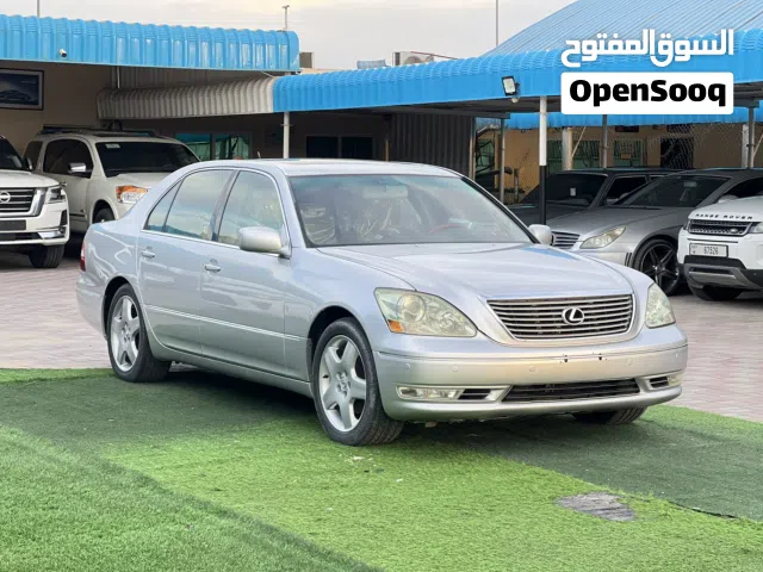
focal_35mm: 77
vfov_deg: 19.1
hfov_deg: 25.3
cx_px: 382
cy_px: 286
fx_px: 1697
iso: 200
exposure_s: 1/121
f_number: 2.8
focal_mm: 9
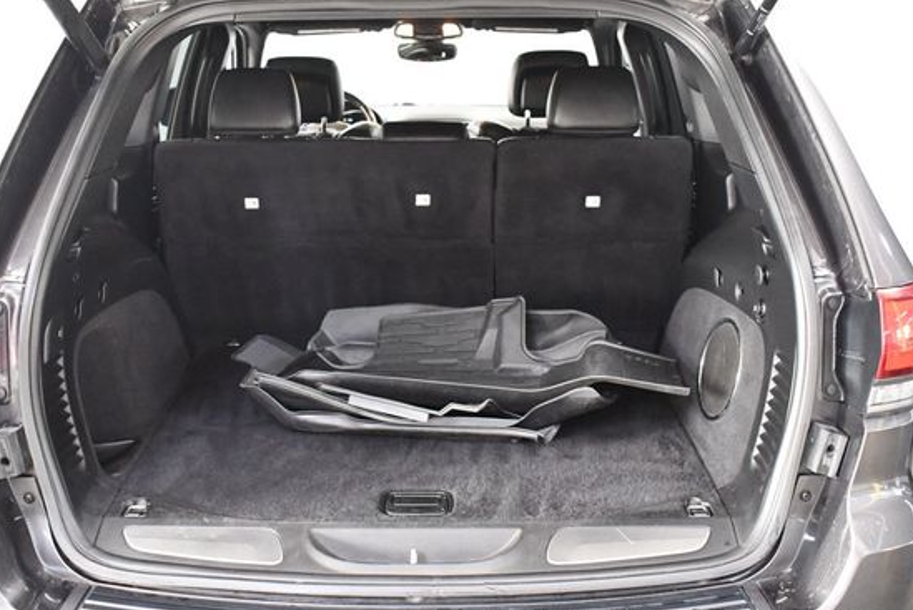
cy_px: 299
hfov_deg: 46.3
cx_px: 417
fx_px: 1066
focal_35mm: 42
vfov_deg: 31.9
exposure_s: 1/60
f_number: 3.5
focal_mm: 18
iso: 4000
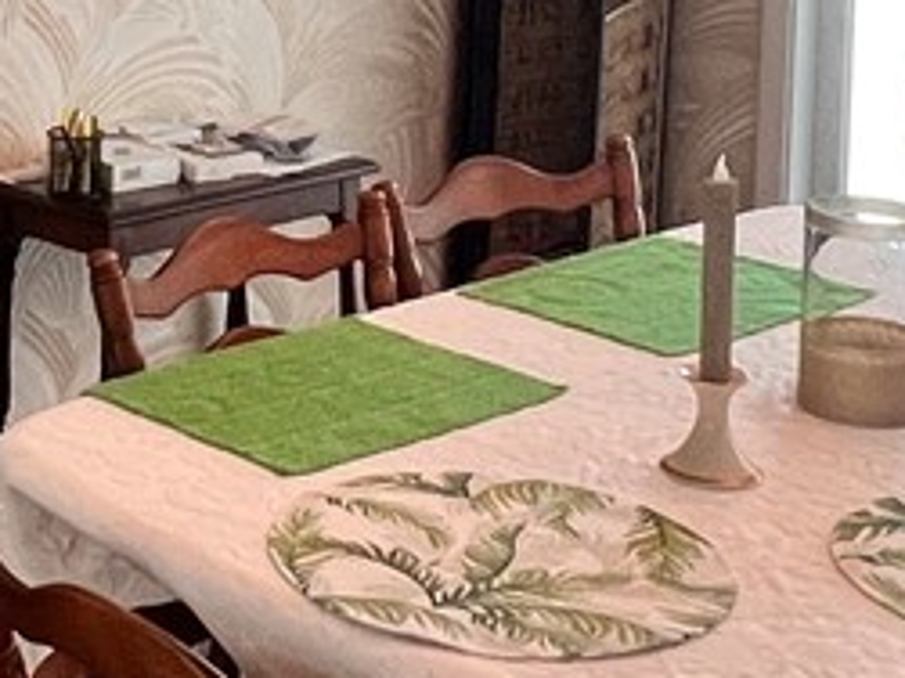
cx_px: -29
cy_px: -151
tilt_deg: -6.2
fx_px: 2169
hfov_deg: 22.5
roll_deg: +0.0
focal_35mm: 83
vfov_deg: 16.9
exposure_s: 1/60
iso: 200
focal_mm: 1.57
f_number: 1.8
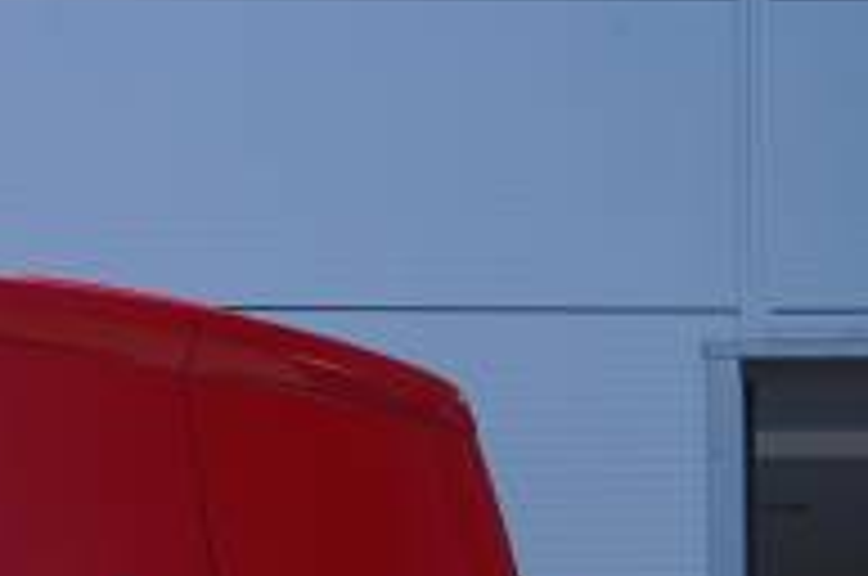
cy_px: 886
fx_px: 3001
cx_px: -405
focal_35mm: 125
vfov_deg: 10.5
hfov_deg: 15.3
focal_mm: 25
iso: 100
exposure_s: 1/100
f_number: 5.6
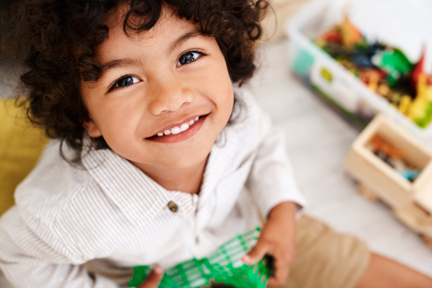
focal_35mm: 50
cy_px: 144
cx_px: 216
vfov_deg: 27.0
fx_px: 600
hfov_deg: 39.6
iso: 1000
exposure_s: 1/200
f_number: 3.2
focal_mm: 50
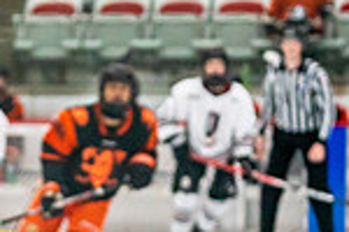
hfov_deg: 5.4
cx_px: -208
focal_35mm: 378
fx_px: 3664
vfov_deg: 3.6
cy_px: 342
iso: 3200
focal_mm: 87
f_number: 2.8
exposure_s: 1/1250
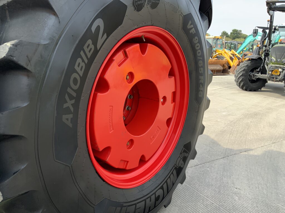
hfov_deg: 61.7
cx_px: 142
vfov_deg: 48.2
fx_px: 239
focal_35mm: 29
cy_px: 106
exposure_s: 1/297
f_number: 1.8
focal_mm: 3
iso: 16
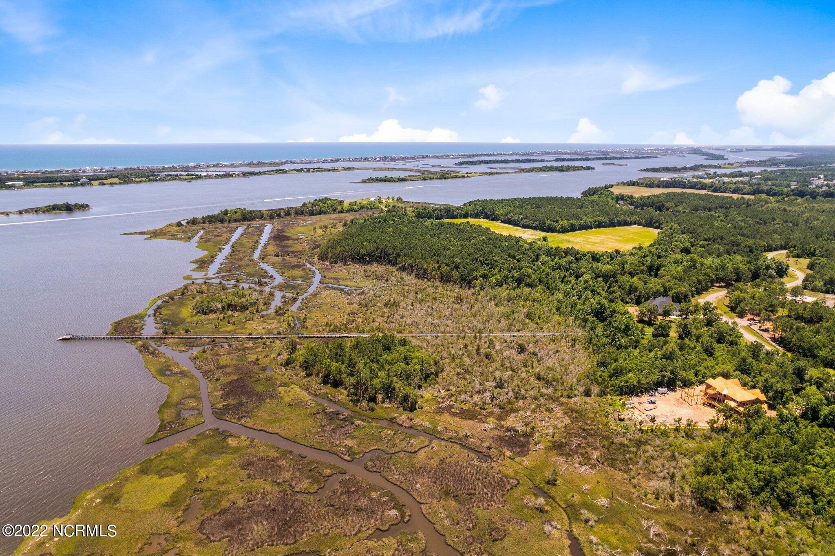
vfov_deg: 57.2
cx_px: 418
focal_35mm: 22
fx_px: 510
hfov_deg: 78.6
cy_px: 278
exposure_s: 1/120
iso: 100
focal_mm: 8.38
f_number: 2.8
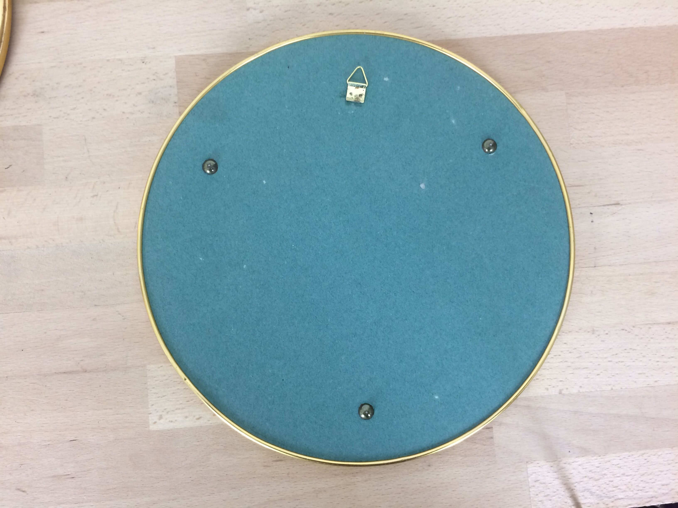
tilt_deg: -84.3
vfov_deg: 48.2
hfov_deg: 61.7
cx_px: 339
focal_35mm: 29
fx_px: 568
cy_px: 254
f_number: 2.2
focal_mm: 4.15
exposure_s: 1/33
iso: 100
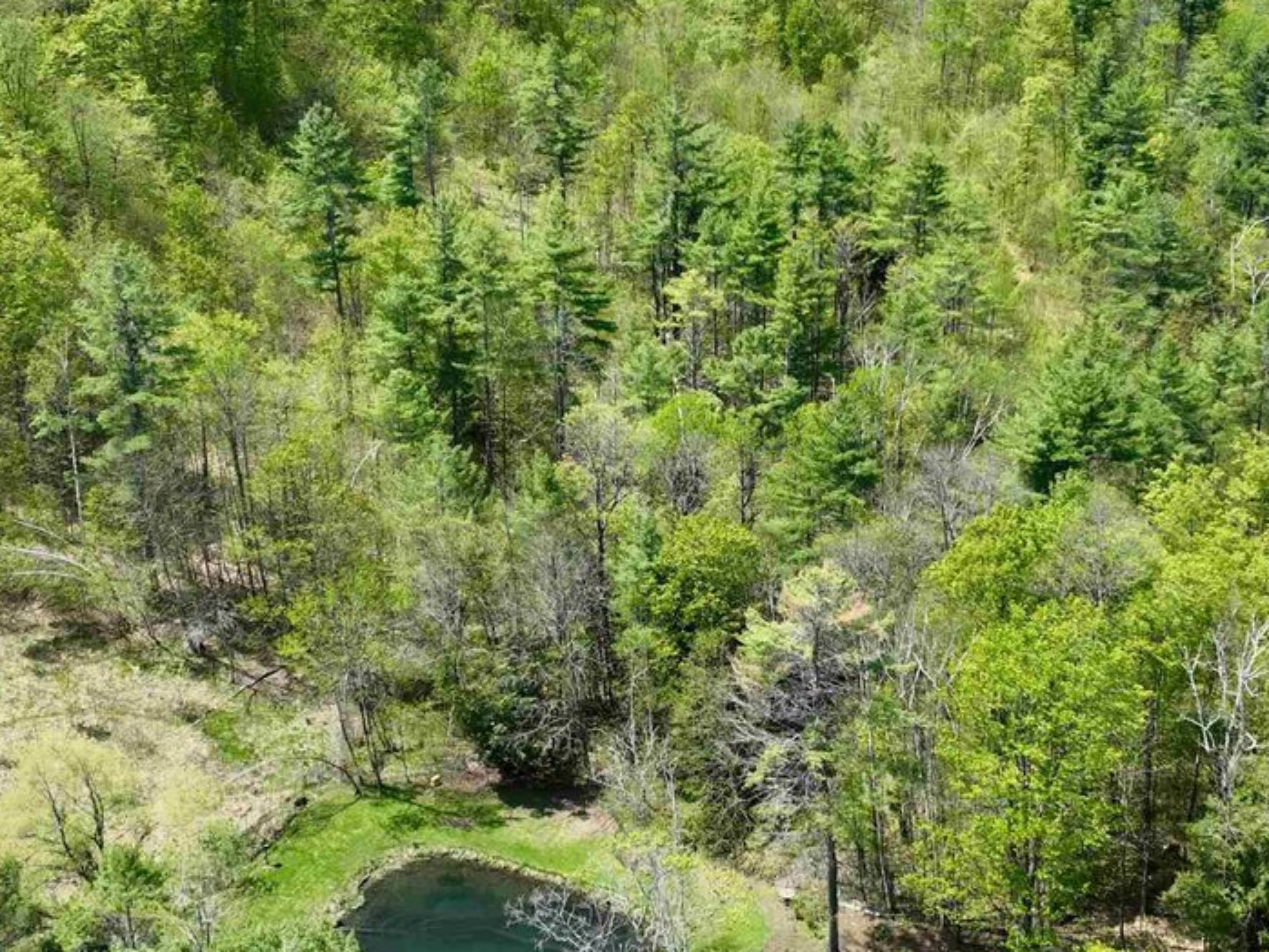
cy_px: 469
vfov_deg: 26.6
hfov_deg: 34.7
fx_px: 2017
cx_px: 791
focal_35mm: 55
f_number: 2.8
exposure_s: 1/1250
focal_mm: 12.29
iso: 110
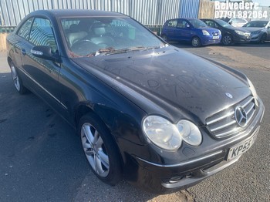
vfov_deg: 53.0
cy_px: 101
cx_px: 135
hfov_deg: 67.3
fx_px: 203
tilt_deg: -19.8
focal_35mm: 26
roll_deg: +0.7
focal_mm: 4.25
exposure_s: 1/623
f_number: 1.8
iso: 25
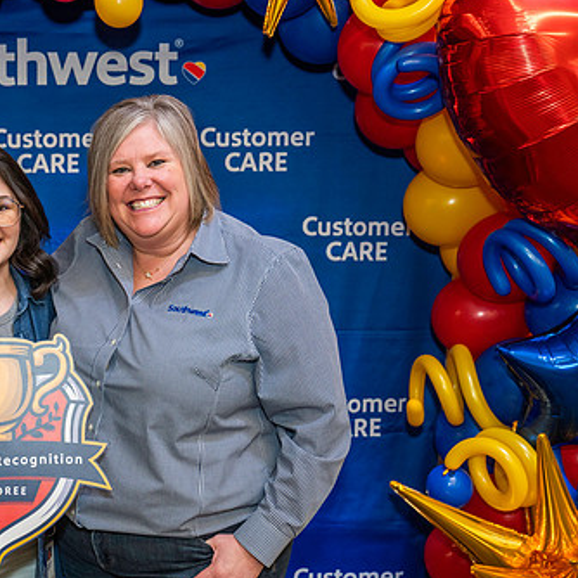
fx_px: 1096
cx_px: 87
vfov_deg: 29.5
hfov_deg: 28.7
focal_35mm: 58
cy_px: 312
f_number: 4
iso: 1250
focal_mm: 39
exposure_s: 1/160
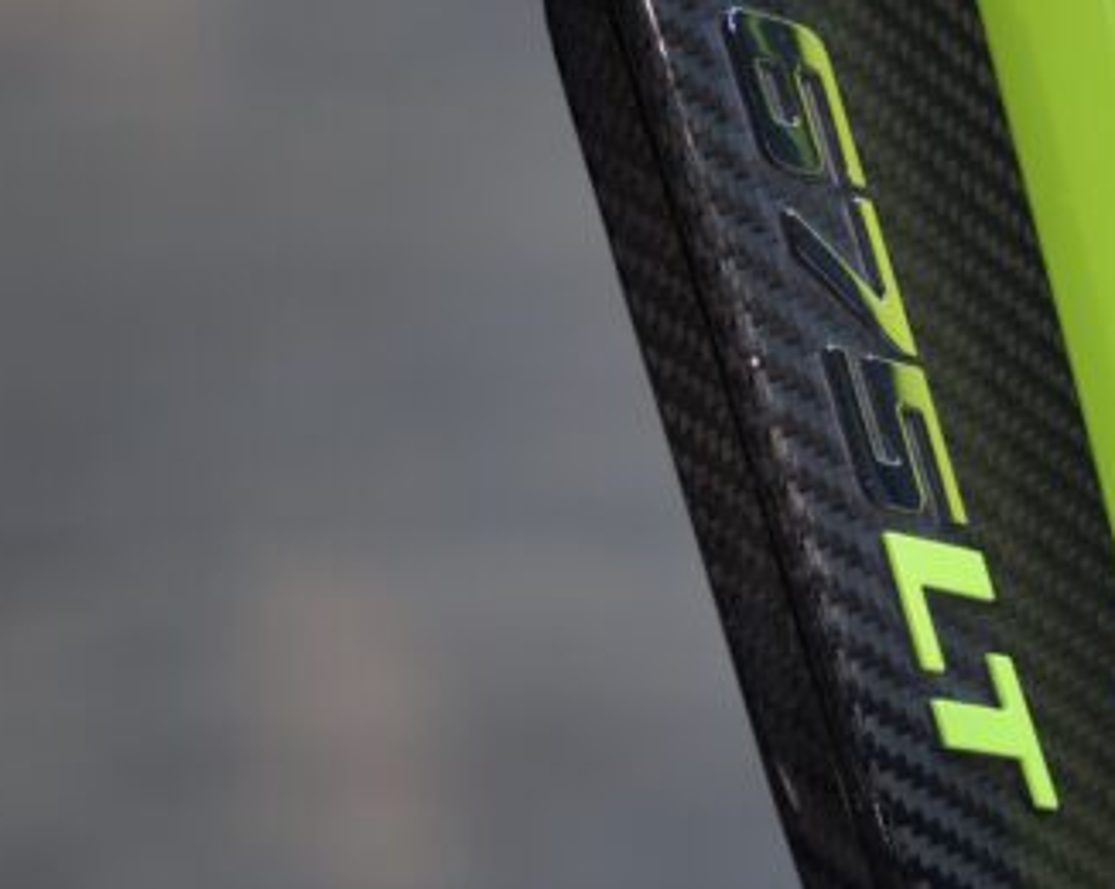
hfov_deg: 12.4
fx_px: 5109
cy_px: 380
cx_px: 934
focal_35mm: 155
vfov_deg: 9.9
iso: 1000
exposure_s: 1/100
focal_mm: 70
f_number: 2.8
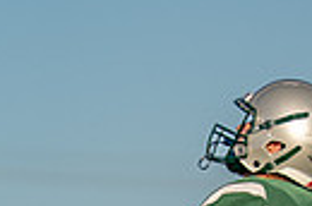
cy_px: 491
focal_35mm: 1141
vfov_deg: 1.2
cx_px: 56
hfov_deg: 1.8
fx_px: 9865
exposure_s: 1/3200
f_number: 2.8
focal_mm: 200
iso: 125
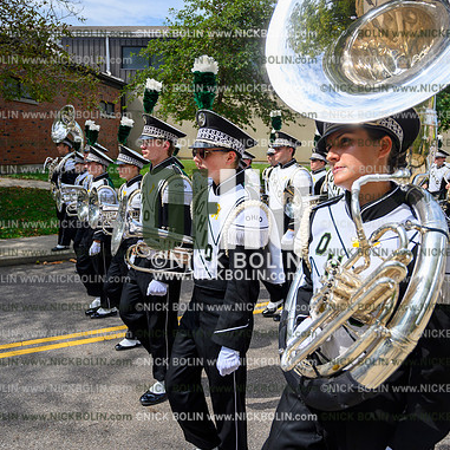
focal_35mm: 31
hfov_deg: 52.5
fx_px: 456
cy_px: 224
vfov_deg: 52.5
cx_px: 226
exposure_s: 1/1250
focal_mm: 24
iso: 100
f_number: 4
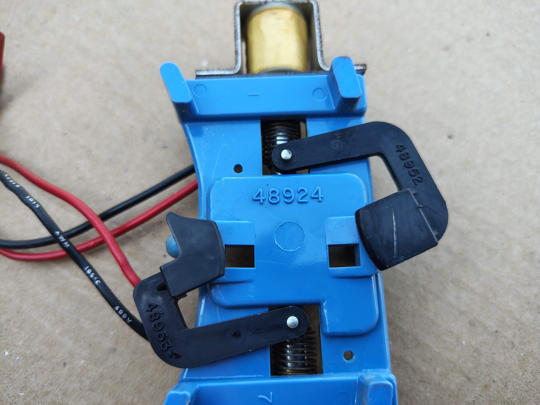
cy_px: 202
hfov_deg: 71.6
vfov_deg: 56.8
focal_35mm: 24
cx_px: 270
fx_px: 374
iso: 100
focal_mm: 5.56
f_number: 1.8
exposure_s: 1/204
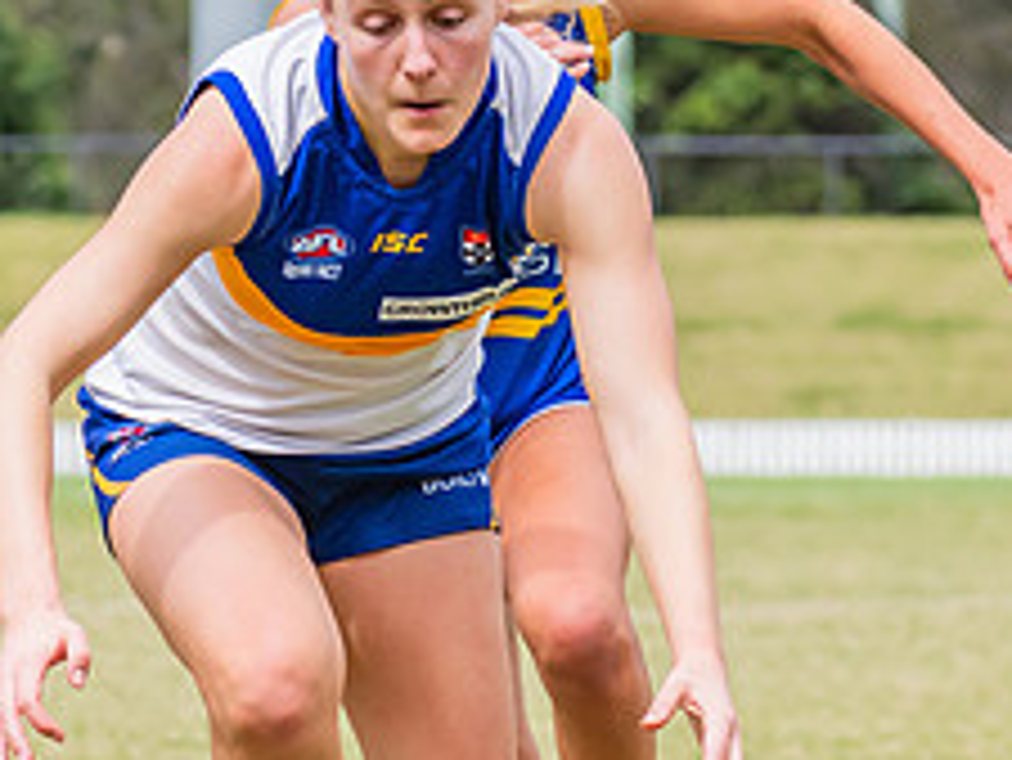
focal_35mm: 562
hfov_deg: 3.5
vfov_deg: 2.6
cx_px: 364
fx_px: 16439
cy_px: 415
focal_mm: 170
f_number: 9
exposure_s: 1/1250
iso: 800
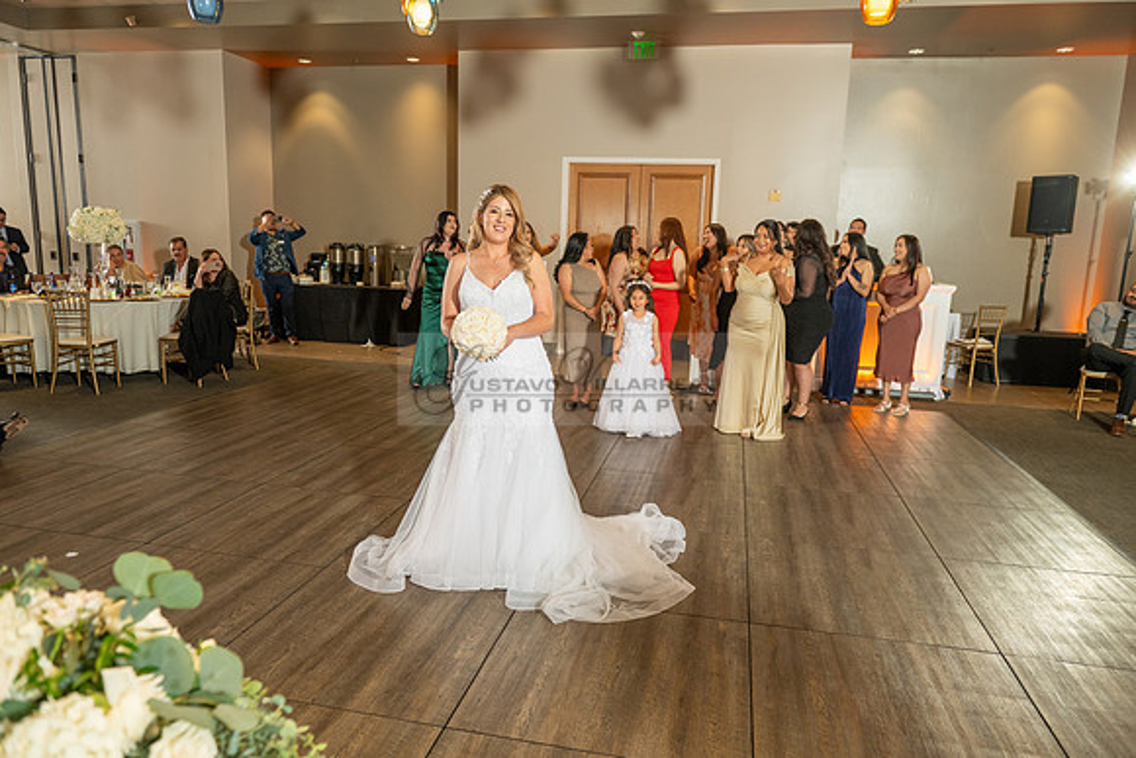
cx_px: 568
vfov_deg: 53.2
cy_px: 379
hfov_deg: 73.7
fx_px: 757
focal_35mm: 24
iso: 800
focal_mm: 24
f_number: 3.5
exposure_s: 1/160
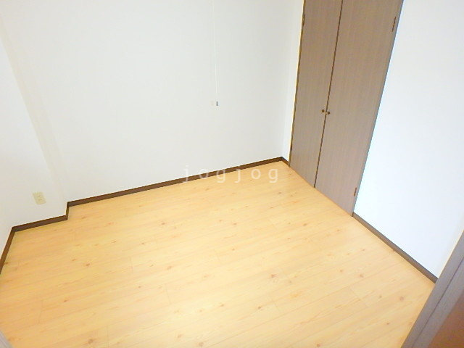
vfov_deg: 63.4
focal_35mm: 21
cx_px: 232
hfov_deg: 79.0
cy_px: 174
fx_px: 281
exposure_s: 1/40
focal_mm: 3.7
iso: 200
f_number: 3.5
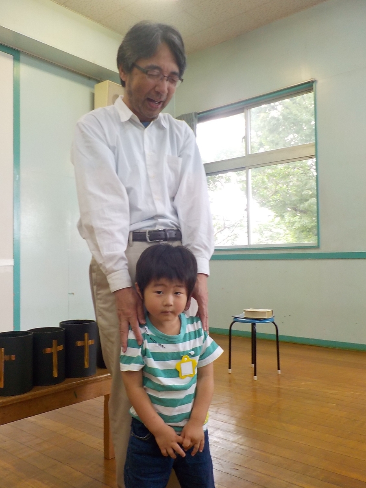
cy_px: 244
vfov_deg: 60.0
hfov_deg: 46.8
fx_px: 423
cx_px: 183
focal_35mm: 30
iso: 200
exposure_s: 1/30
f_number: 3.3
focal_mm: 4.1
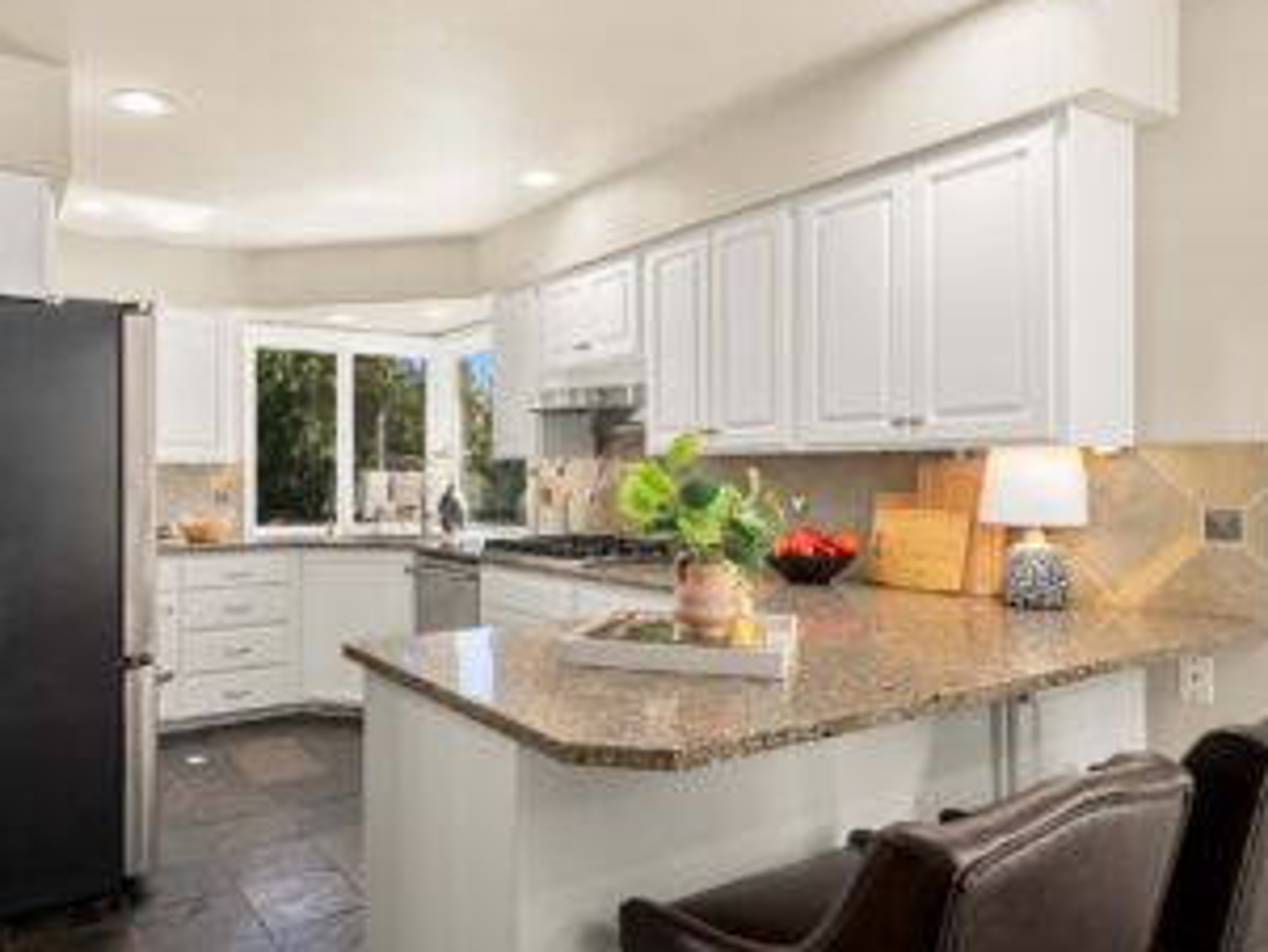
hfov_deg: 73.5
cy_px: 512
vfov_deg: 58.8
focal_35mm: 23
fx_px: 843
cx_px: 539
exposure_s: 1/30
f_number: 7.1
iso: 640
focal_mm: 18
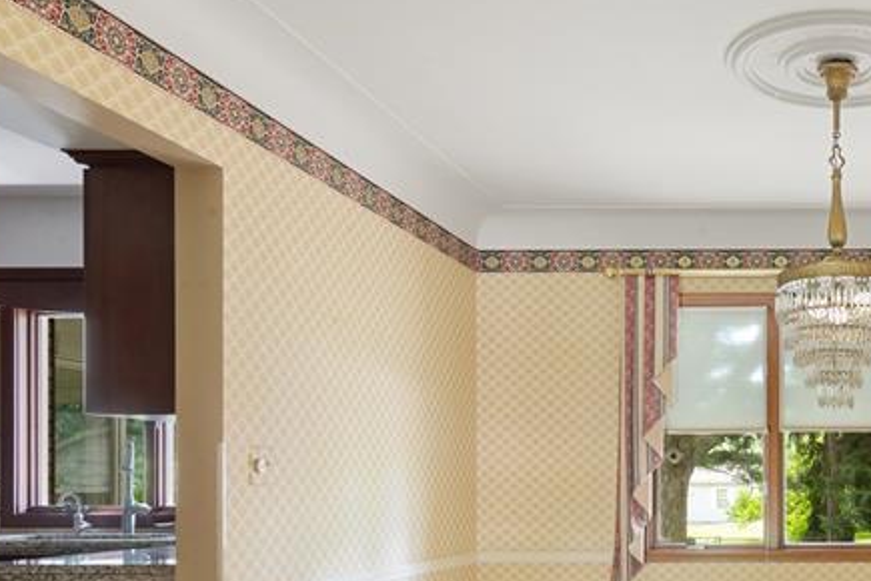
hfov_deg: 42.8
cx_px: 839
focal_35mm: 40
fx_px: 968
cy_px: 512
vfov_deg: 31.9
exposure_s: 3
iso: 320
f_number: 9
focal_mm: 17
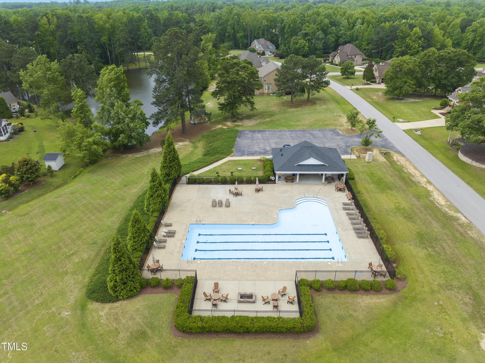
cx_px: 242
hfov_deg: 71.6
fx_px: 336
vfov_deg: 56.8
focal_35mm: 24
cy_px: 182
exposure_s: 1/1250
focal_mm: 12.29
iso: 140
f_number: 2.8
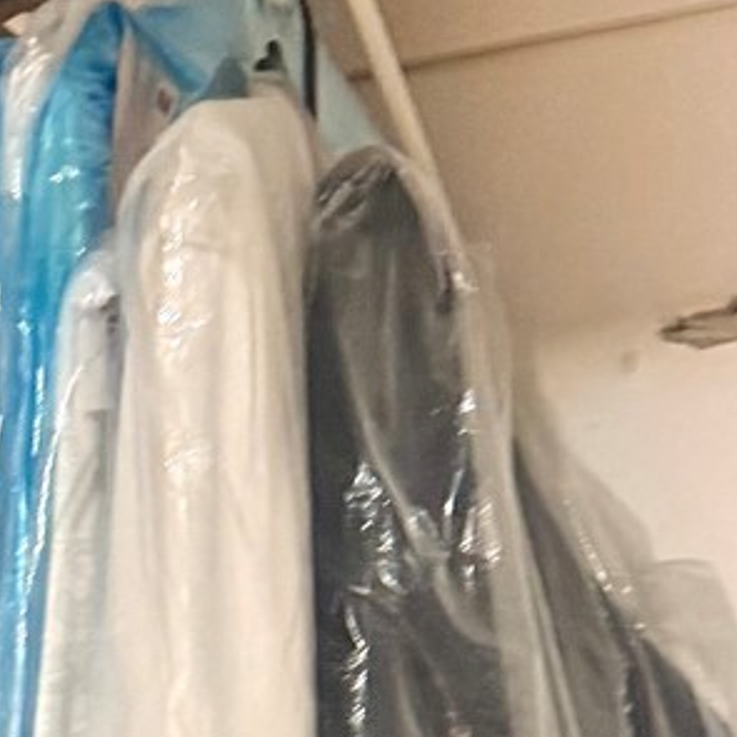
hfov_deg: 14.2
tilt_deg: -4.1
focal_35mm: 115
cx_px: -360
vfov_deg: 14.0
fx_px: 2770
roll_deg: -1.8
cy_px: 1192
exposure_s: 1/60
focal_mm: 6.76
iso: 320
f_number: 1.78
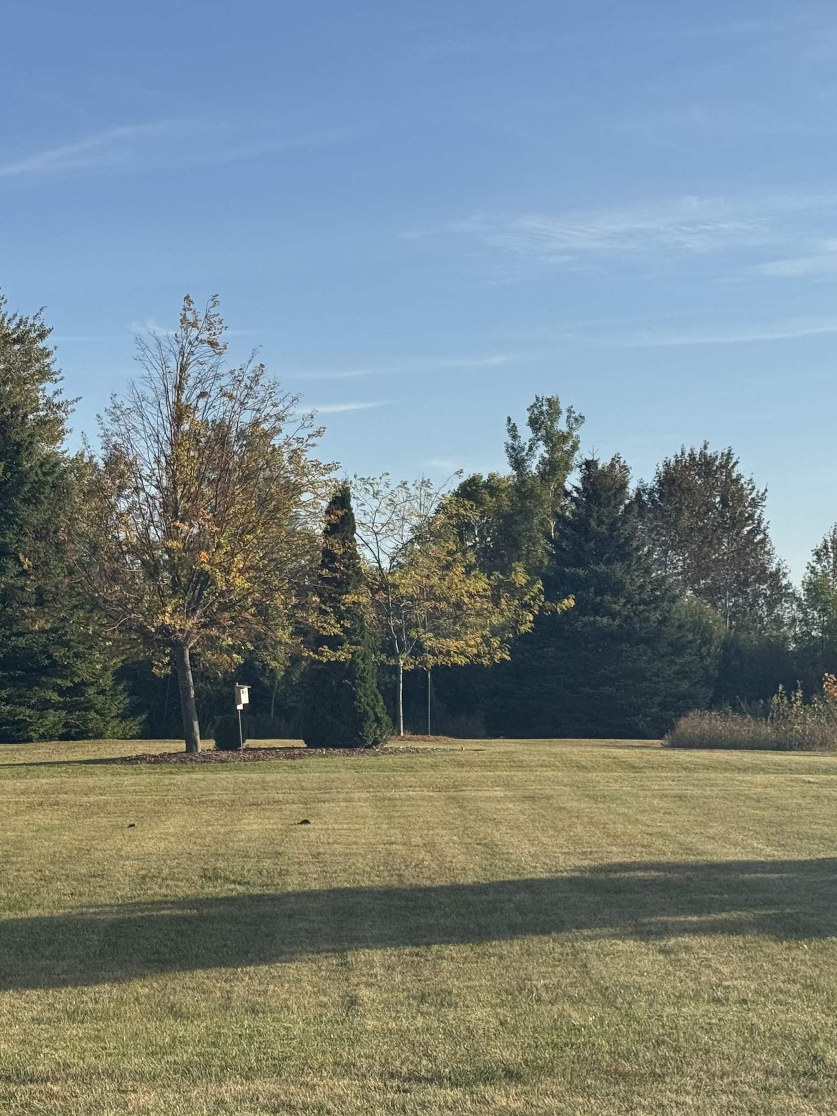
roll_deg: -1.0
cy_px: 510
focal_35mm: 72
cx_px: 439
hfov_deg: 20.4
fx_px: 2321
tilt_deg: +4.7
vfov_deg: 27.0
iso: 64
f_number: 1.78
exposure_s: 1/4608
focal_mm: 6.76
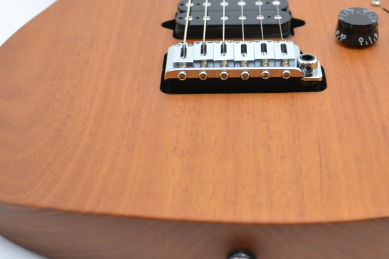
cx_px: 246
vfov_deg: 19.5
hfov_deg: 28.9
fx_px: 753
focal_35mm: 70
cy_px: 118
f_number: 4.5
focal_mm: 35
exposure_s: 1/60
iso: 200
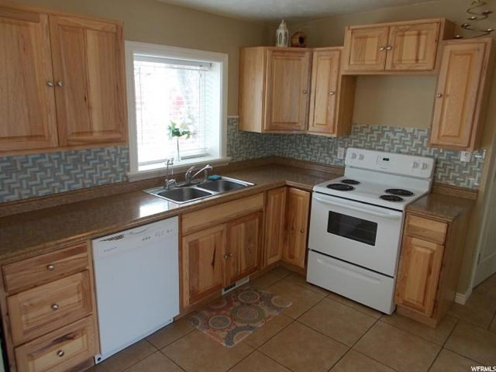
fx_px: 373
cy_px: 186
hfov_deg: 67.3
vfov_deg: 53.1
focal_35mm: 26
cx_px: 248
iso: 100
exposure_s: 1/25
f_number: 3.2
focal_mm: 4.6
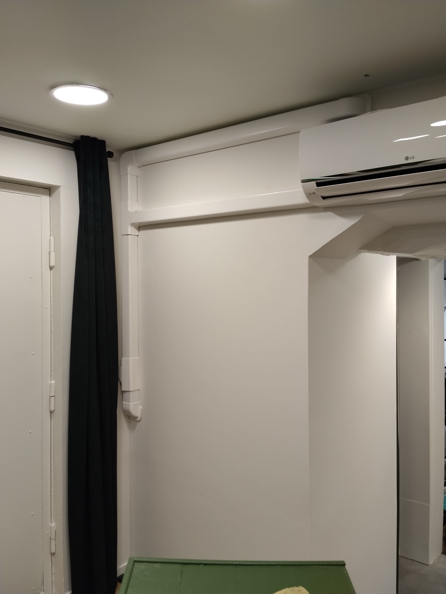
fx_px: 498
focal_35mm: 29
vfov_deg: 61.7
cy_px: 297
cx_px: 223
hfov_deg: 48.2
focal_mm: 4.22
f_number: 1.8
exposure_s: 1/50
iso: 64
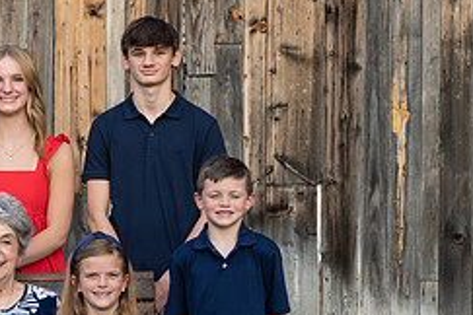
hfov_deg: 15.3
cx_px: -70
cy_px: 267
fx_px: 1708
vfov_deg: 10.5
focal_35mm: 130
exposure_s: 1/500
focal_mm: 50
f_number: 2.8
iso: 200
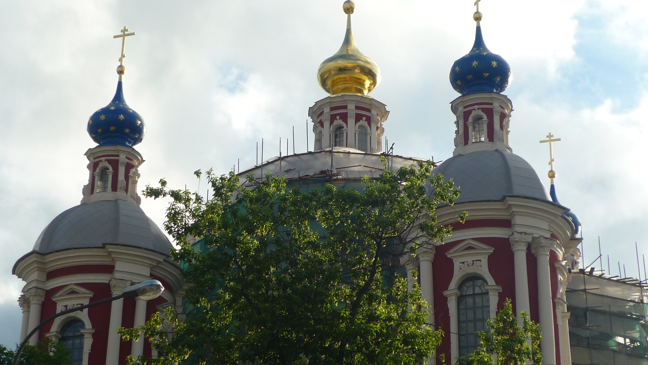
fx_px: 1495
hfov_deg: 24.5
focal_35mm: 87
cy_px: 170
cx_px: 324
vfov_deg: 13.9
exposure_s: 1/800
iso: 100
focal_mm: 10.2
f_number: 3.7
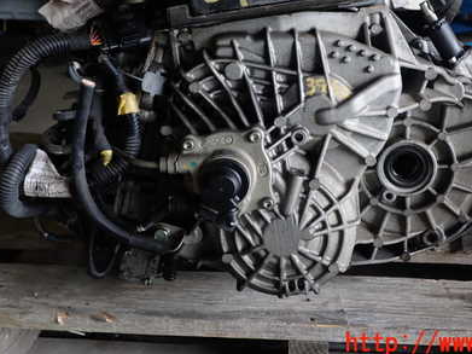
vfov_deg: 30.9
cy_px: 87
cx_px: 256
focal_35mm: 46
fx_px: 627
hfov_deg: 41.2
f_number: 2.3
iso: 100
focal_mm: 5.4
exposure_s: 1/80
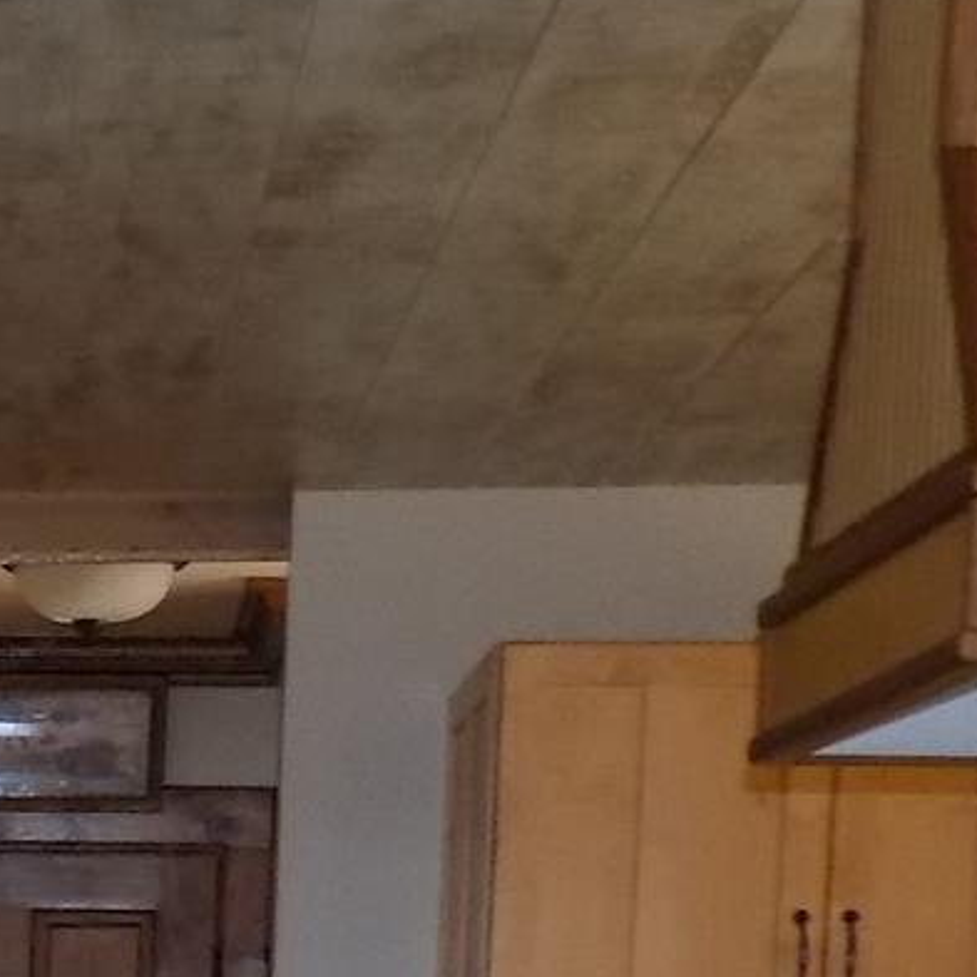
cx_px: -1155
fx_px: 4407
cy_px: 1596
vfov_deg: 11.9
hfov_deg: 11.1
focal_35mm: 138
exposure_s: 1/30
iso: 200
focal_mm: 5.3
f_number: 3.3
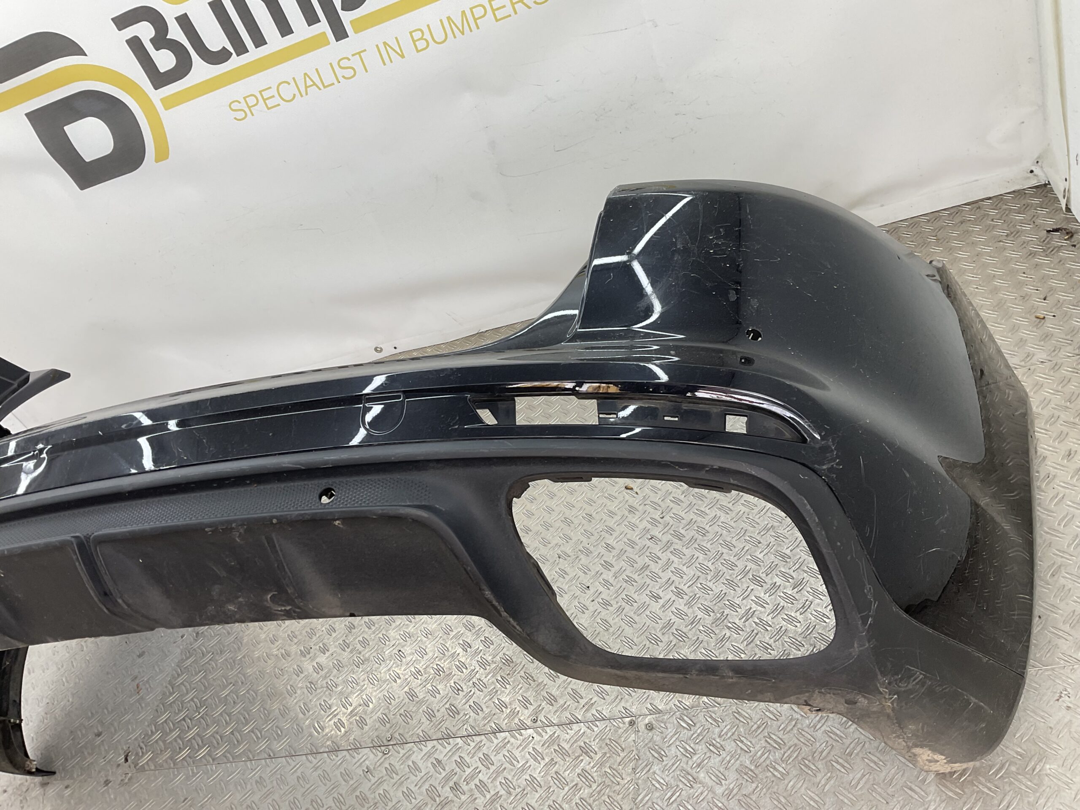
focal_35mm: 29
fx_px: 905
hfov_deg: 61.7
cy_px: 405
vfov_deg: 48.2
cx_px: 540
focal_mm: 3
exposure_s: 1/100
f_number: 1.8
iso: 20
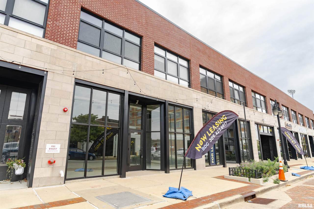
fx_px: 157
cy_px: 104
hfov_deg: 90.0
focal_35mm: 18
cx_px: 157
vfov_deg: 67.4
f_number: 5
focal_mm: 18
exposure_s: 1/60
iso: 400
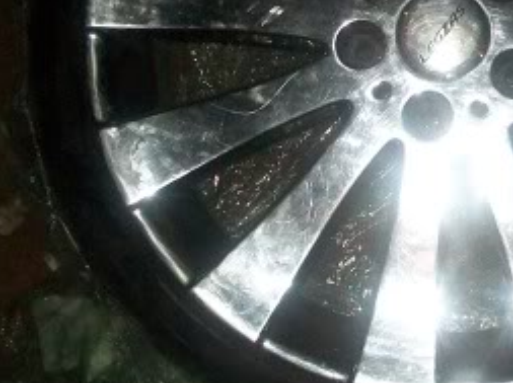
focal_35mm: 114
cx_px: 434
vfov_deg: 12.9
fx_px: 1687
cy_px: 81
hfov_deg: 17.1
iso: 160
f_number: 2.7
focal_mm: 6
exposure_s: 1/60
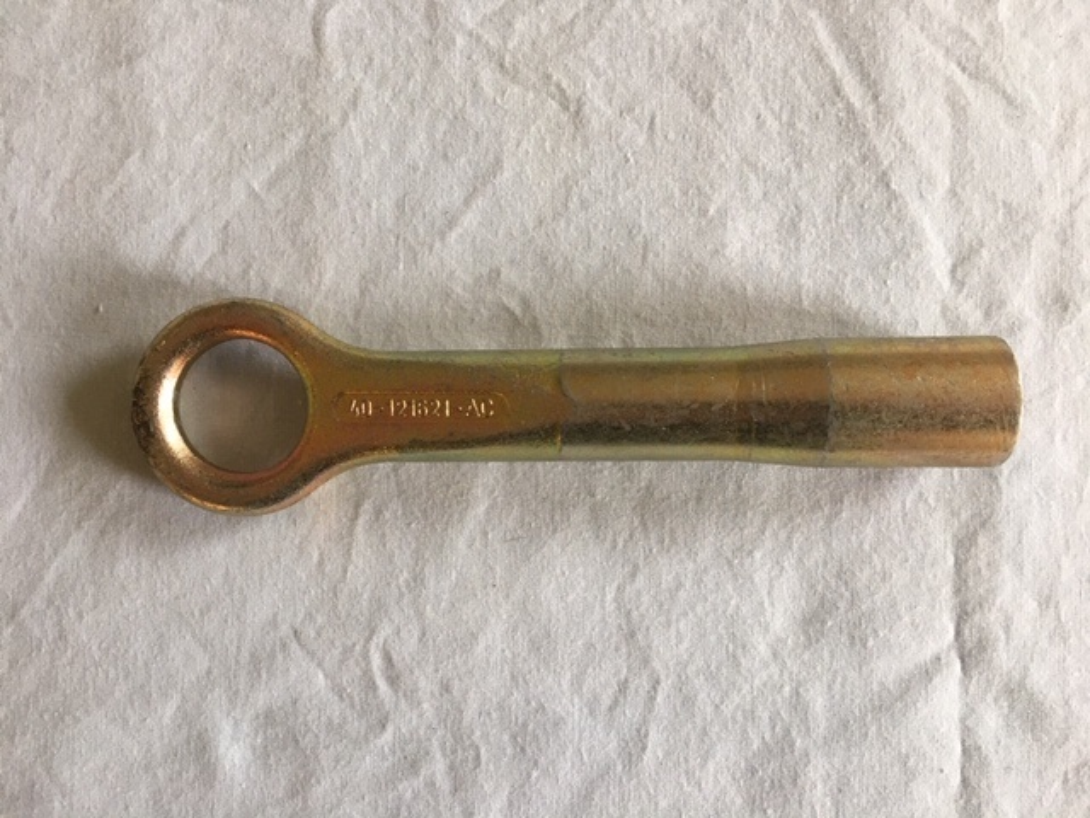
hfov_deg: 61.7
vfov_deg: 48.2
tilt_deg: -87.2
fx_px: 913
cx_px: 545
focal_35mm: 29
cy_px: 409
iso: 50
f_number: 2.2
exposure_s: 1/33
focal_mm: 4.15
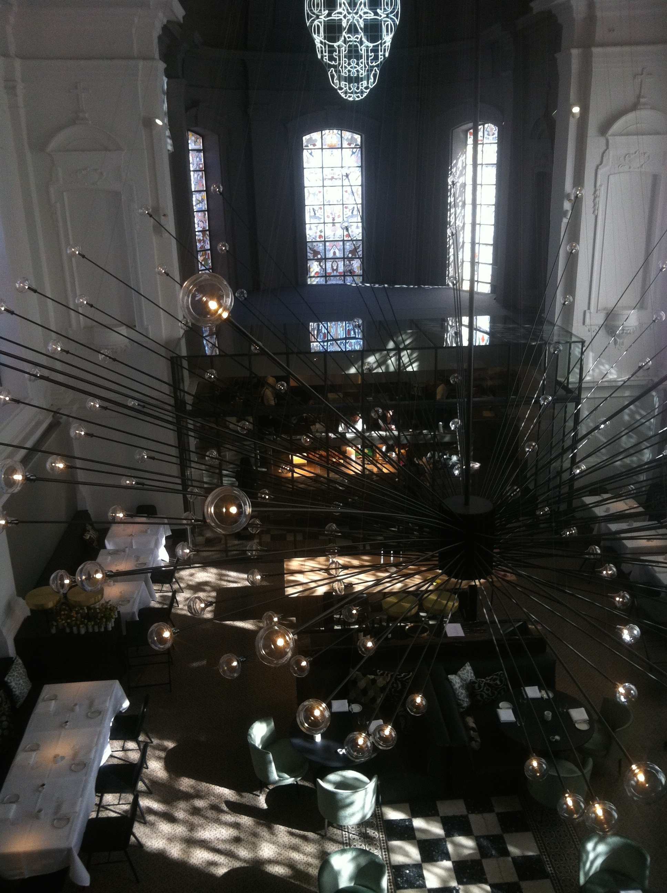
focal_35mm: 35
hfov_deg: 40.6
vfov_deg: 52.7
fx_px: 902
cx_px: 334
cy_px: 446
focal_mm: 3.85
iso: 100
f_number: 2.8
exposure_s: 1/120
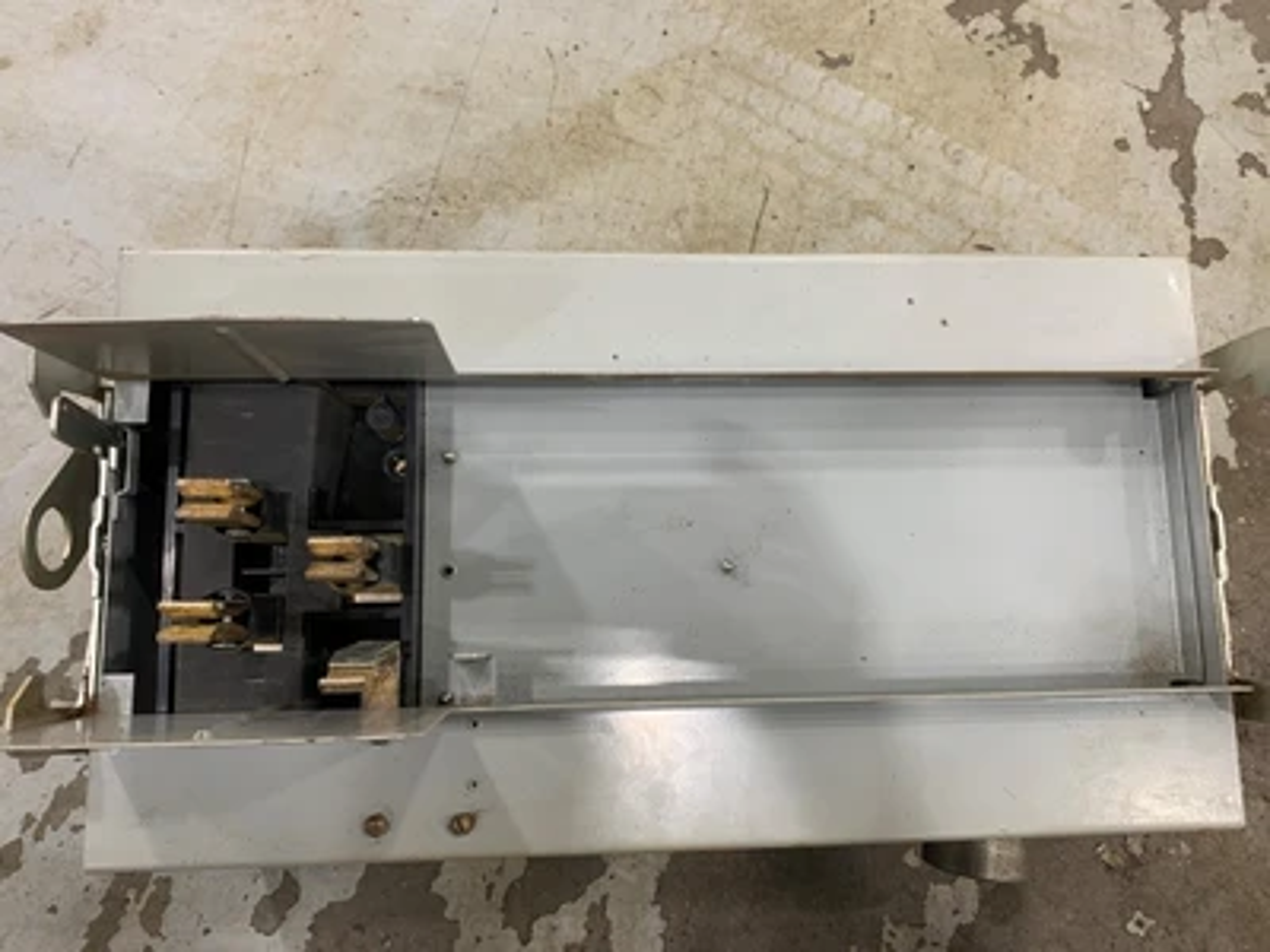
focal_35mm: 26
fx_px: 954
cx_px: 635
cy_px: 476
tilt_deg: -64.1
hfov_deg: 67.3
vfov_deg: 53.1
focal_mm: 4.25
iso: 100
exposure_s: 1/60
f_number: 1.8
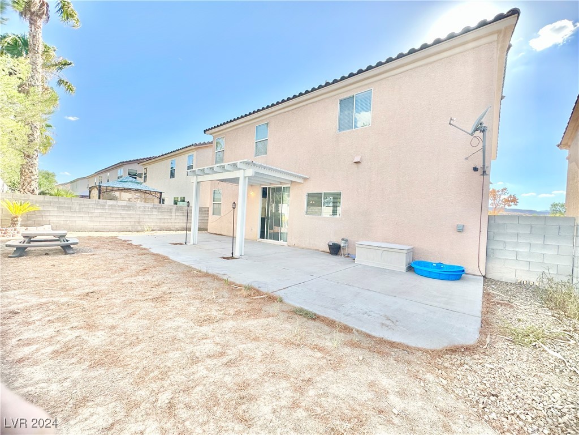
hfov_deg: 102.1
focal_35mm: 14
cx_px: 290
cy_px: 218
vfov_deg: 85.7
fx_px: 234
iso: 40
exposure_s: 1/504
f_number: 2.2
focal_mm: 2.22
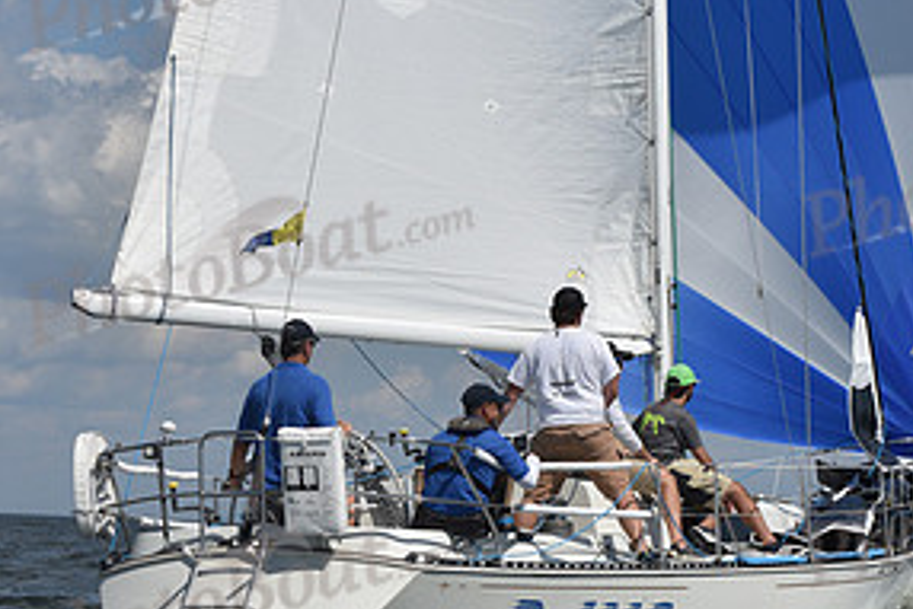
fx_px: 3603
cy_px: 384
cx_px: 642
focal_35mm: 142
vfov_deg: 9.7
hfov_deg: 14.4
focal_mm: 70
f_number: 13
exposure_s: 1/1250
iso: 320
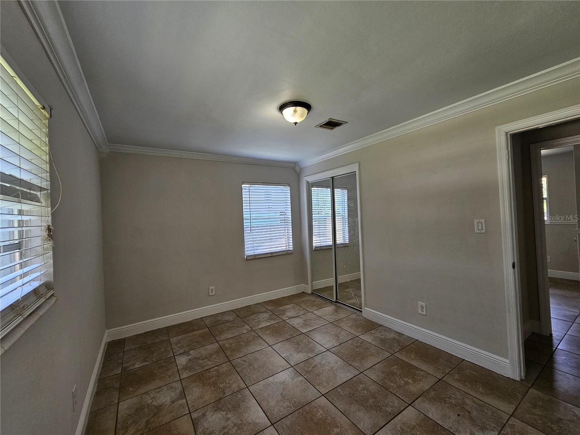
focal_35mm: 13
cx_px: 290
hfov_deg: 106.2
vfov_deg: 89.9
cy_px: 218
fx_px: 218
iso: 80
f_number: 2.2
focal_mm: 2.2
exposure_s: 1/77.4
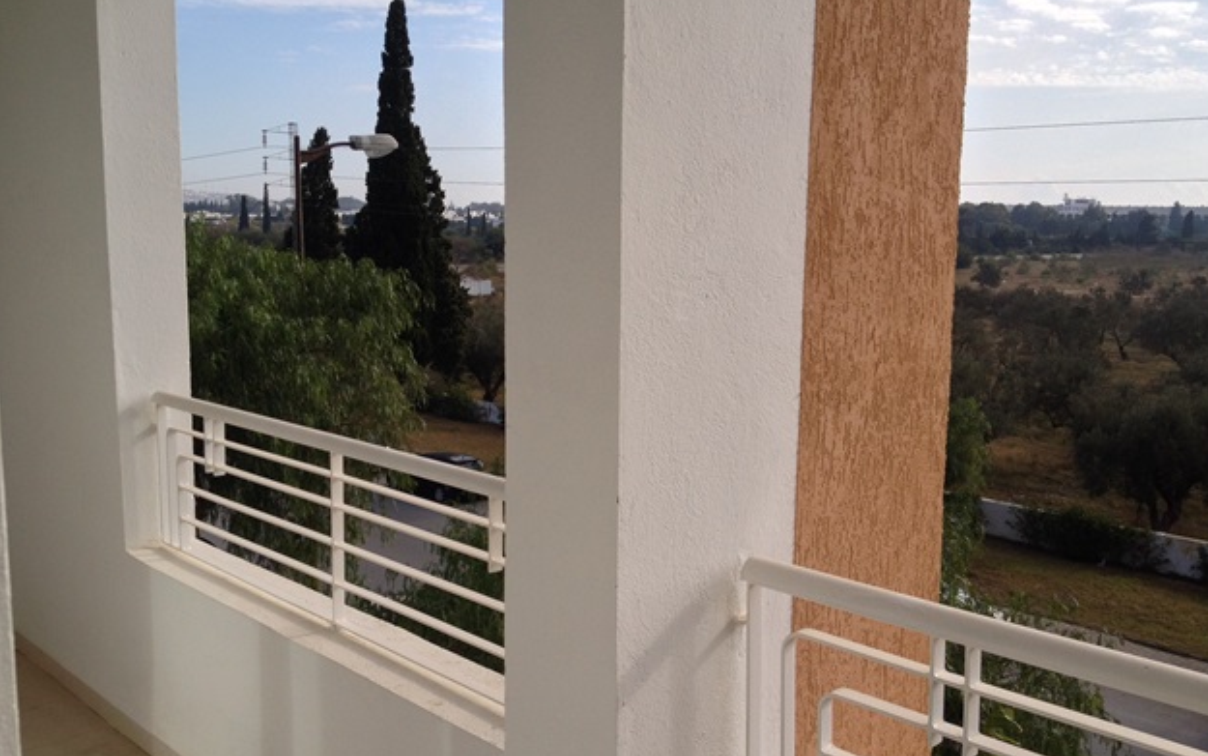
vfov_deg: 33.6
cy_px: 393
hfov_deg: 51.5
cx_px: 615
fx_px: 1251
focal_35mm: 38
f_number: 2.4
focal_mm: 4.28
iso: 50
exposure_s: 1/1672
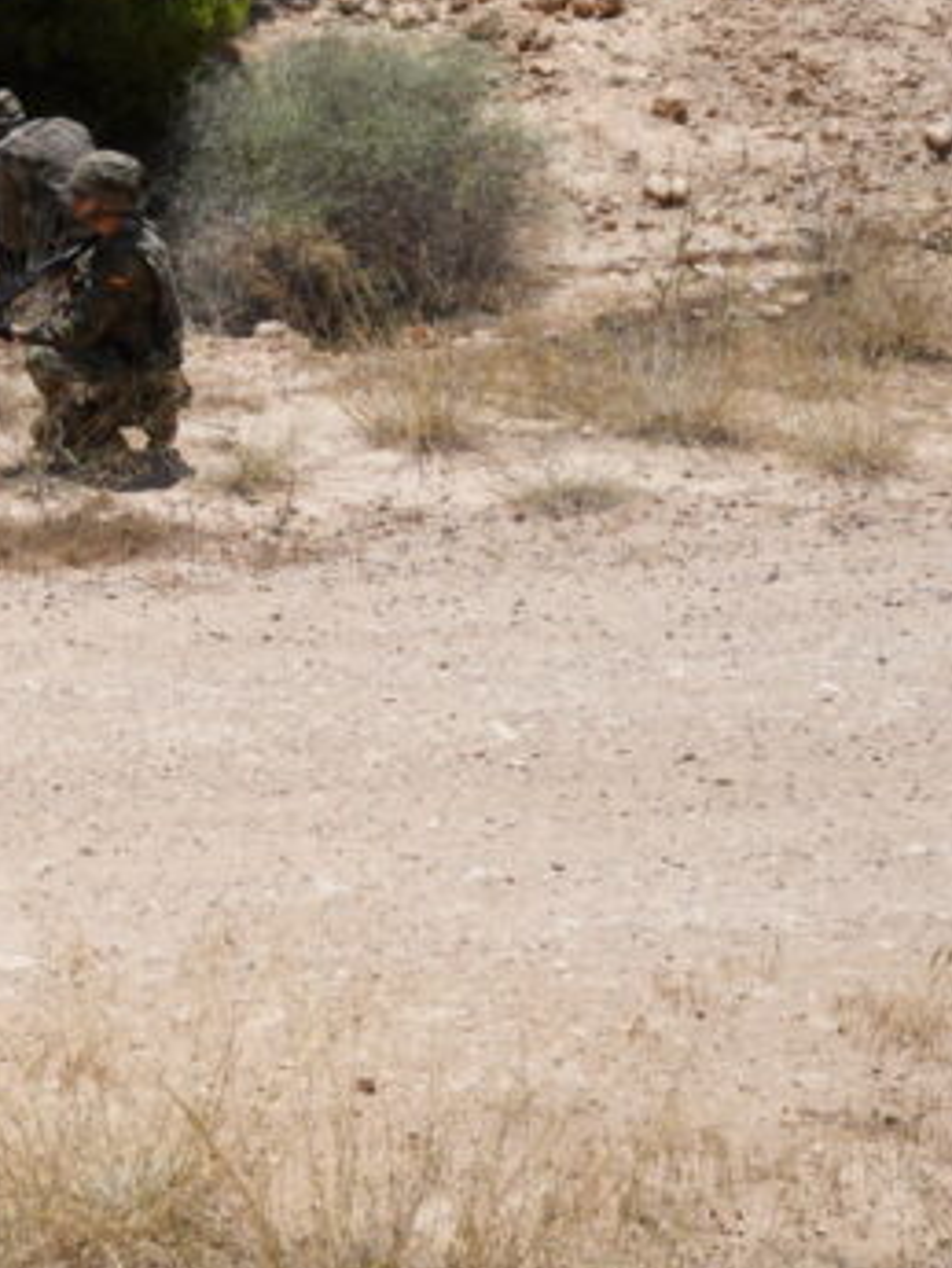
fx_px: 4510
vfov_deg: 16.0
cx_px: -279
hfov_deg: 11.7
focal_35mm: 123
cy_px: 504
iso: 200
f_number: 4
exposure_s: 1/2000
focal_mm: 57.5
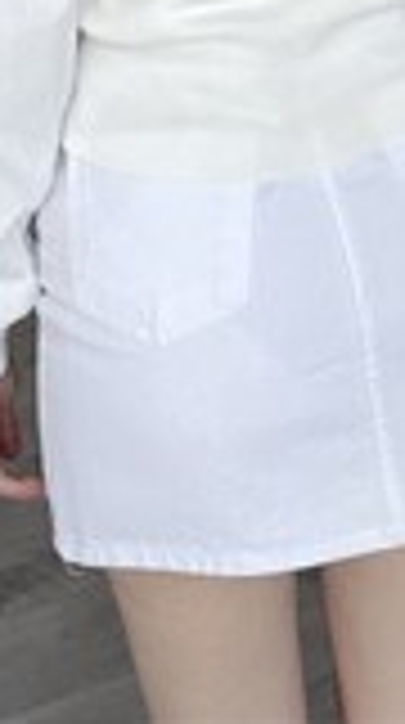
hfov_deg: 14.2
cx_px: 328
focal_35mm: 84
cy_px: -200
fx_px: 1611
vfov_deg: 22.8
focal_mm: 2.71
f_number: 2.2
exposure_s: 1/121
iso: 50
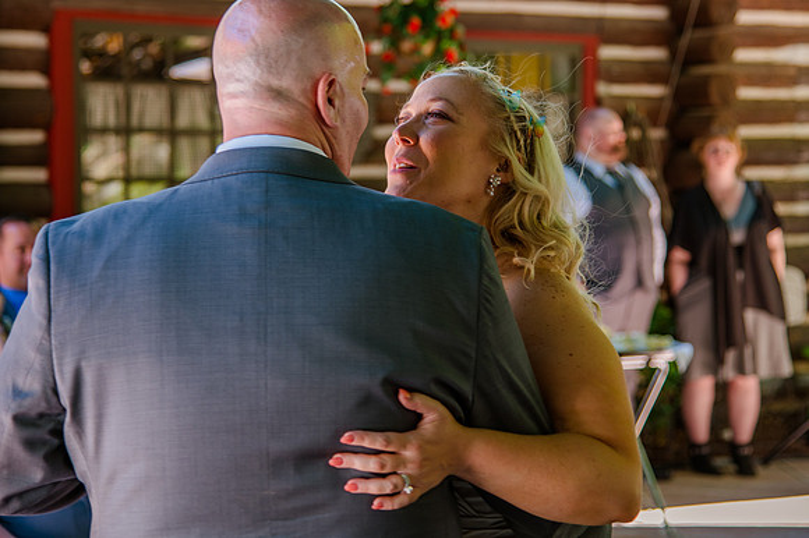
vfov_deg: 13.8
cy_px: 207
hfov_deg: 20.6
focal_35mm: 99
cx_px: 428
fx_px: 2220
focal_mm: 75
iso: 320
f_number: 4
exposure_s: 1/125
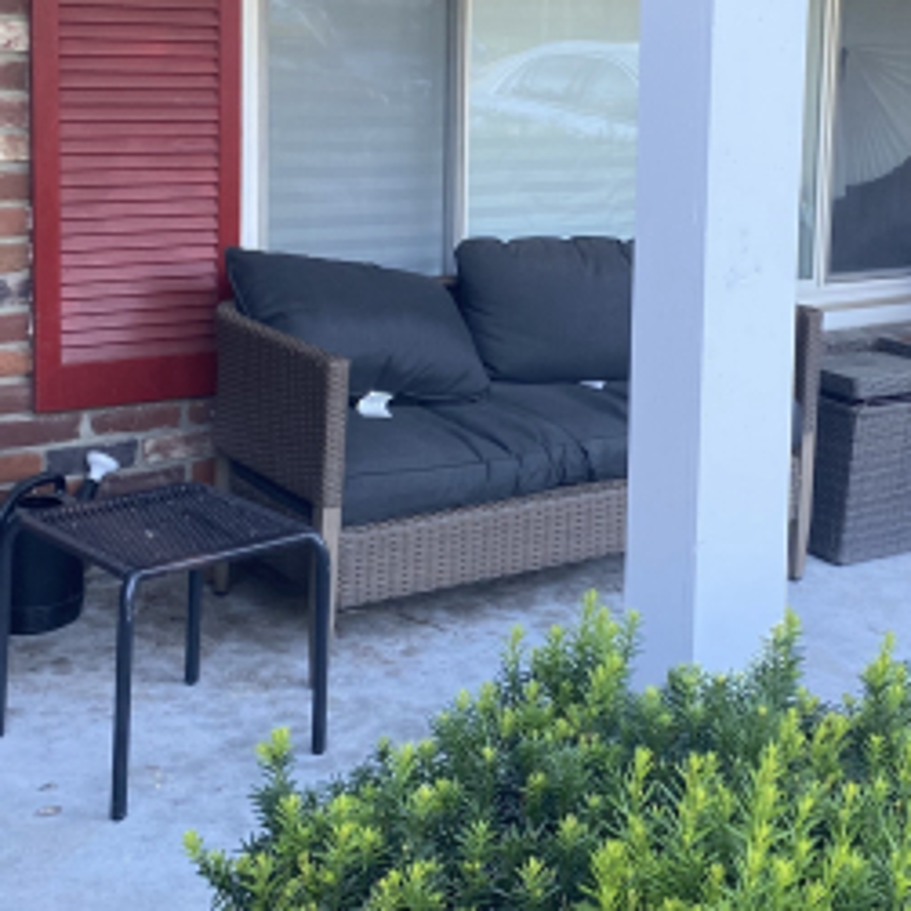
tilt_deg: -10.4
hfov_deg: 27.9
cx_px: 633
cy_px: 265
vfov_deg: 27.9
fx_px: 1816
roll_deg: -3.1
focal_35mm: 61
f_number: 1.8
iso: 100
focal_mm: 4.25
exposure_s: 1/121
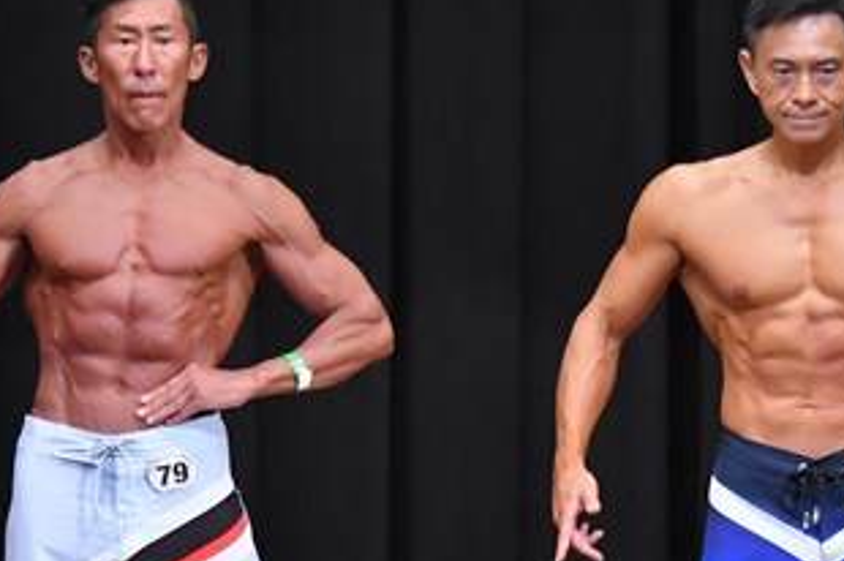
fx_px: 11827
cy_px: 539
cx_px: 521
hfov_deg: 4.1
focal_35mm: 505
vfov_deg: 2.7
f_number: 5.6
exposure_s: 1/400
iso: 8000
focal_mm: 135
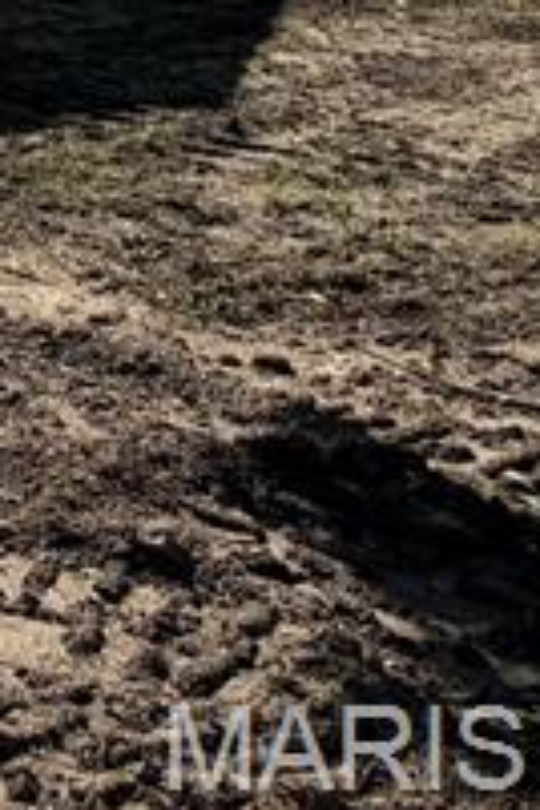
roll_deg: -1.7
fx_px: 2857
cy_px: -713
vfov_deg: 14.0
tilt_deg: +5.3
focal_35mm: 127
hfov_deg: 7.8
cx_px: -1495
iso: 80
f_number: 1.78
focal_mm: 6.76
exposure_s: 1/5348
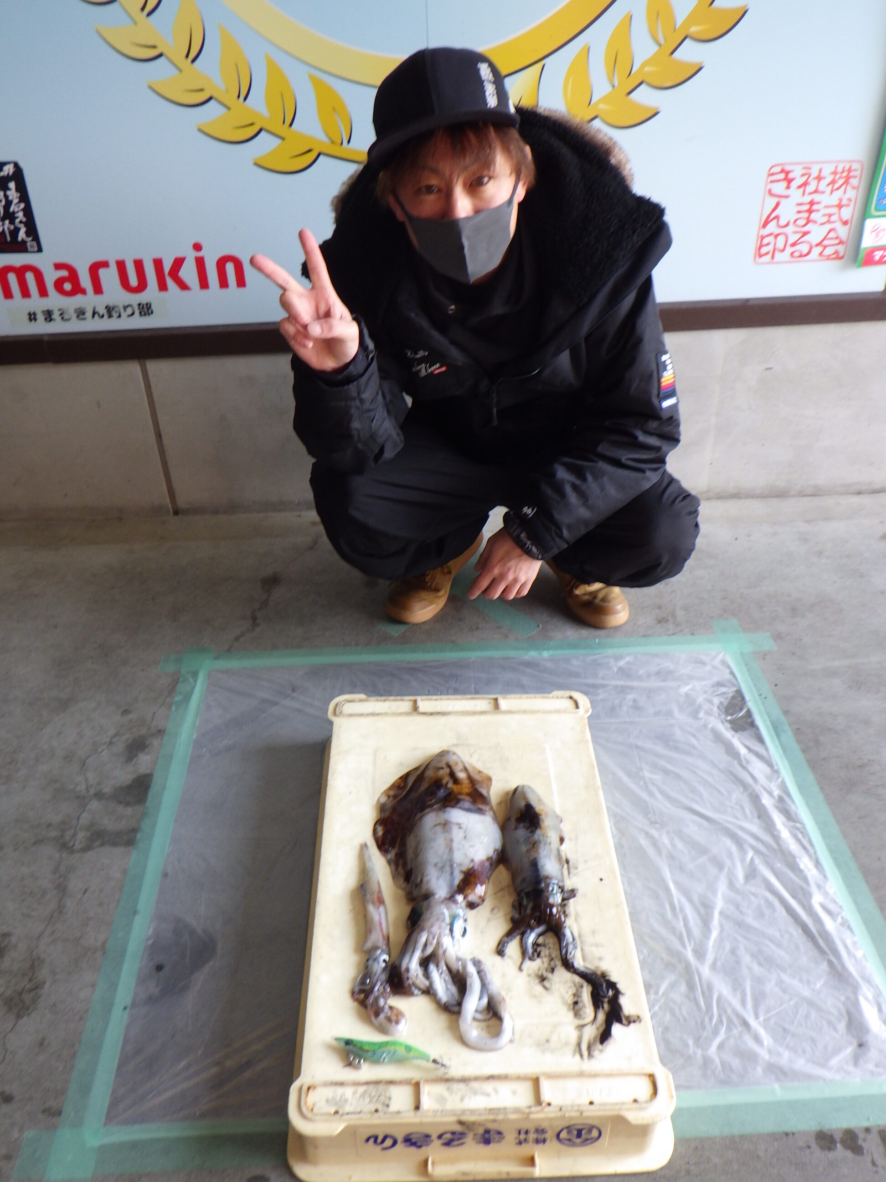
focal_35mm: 28
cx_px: 443
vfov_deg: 63.4
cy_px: 591
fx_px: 956
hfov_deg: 49.7
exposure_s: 1/60
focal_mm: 5
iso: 125
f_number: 3.5
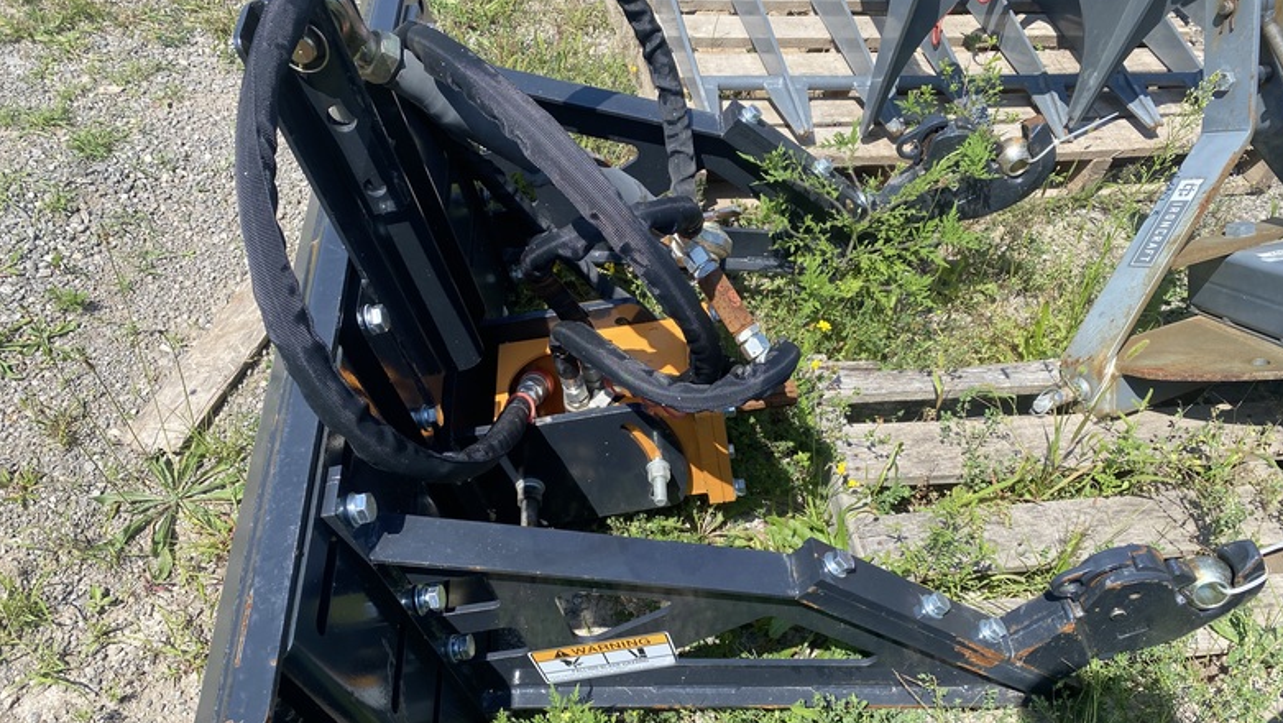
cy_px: 481
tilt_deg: -50.7
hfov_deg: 66.0
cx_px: 647
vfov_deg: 39.7
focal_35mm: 29
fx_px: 987
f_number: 1.8
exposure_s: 1/1300
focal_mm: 4.25
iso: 32
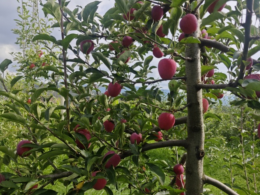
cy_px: 120
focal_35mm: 31
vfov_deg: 45.1
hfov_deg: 58.1
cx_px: 151
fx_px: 233
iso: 50
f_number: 1.8
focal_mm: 5.43
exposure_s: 1/2118
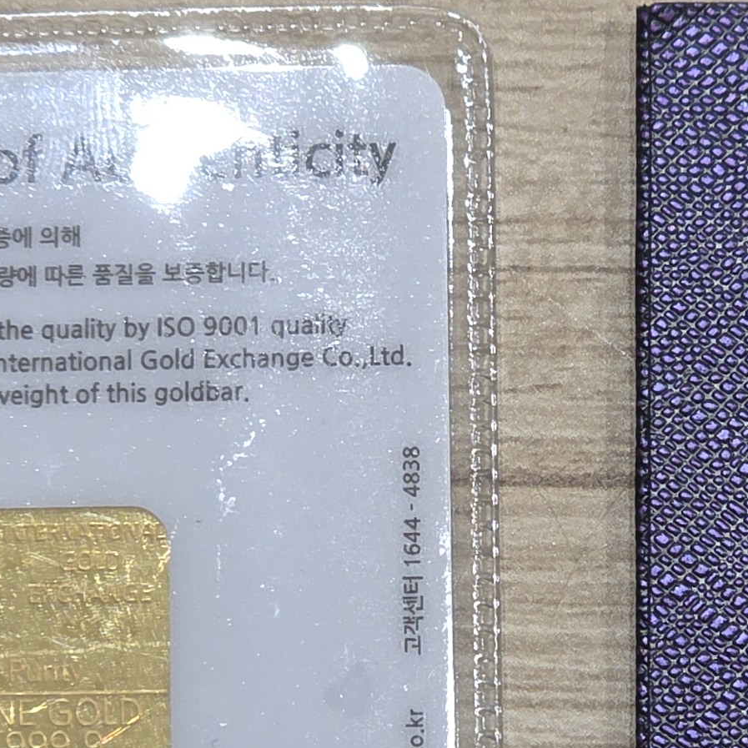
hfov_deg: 6.4
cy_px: 648
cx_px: 540
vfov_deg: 6.4
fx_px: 6650
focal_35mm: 272
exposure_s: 1/120
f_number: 2.4
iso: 80
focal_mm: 7.9
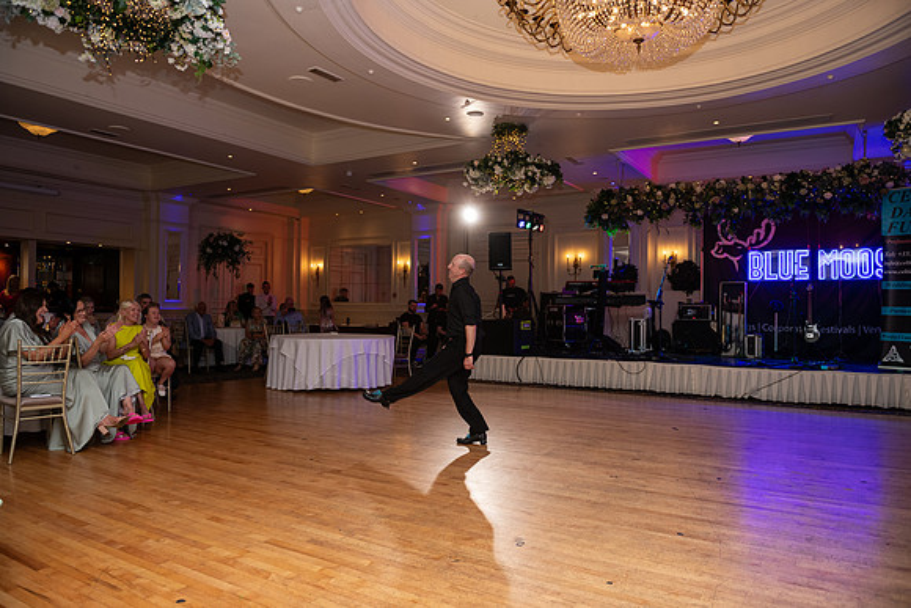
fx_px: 607
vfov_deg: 53.2
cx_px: 456
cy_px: 304
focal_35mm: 24
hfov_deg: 73.7
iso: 500
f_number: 3.5
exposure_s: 1/160
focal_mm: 24
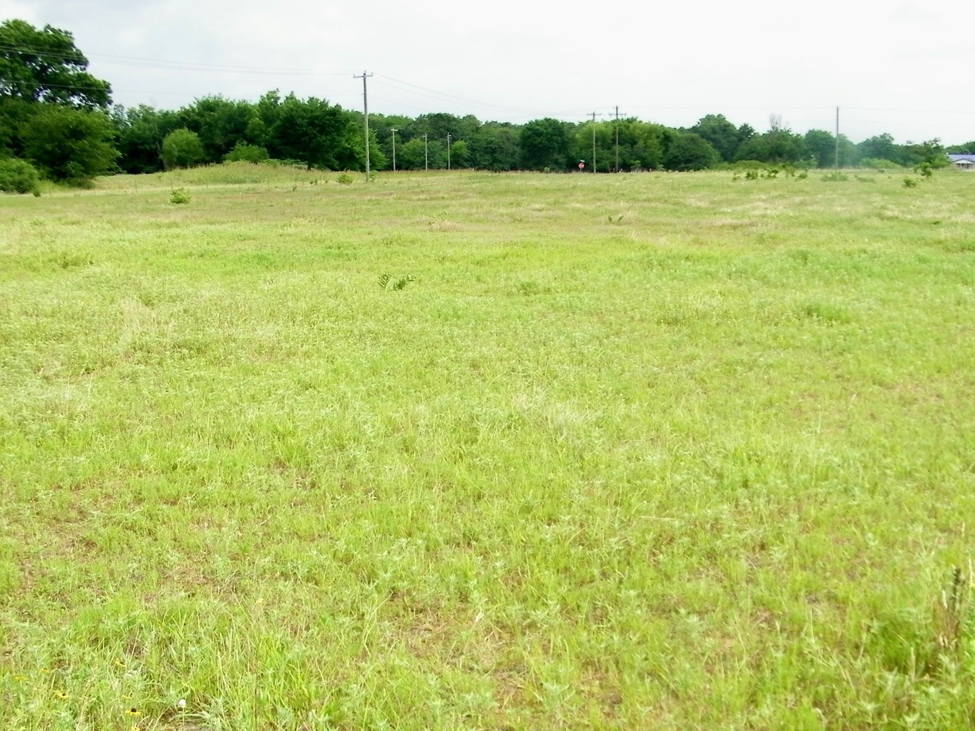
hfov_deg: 46.5
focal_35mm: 40
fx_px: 1127
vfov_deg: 35.8
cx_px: 592
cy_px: 439
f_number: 7.2
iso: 80
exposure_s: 1/125
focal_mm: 5.4
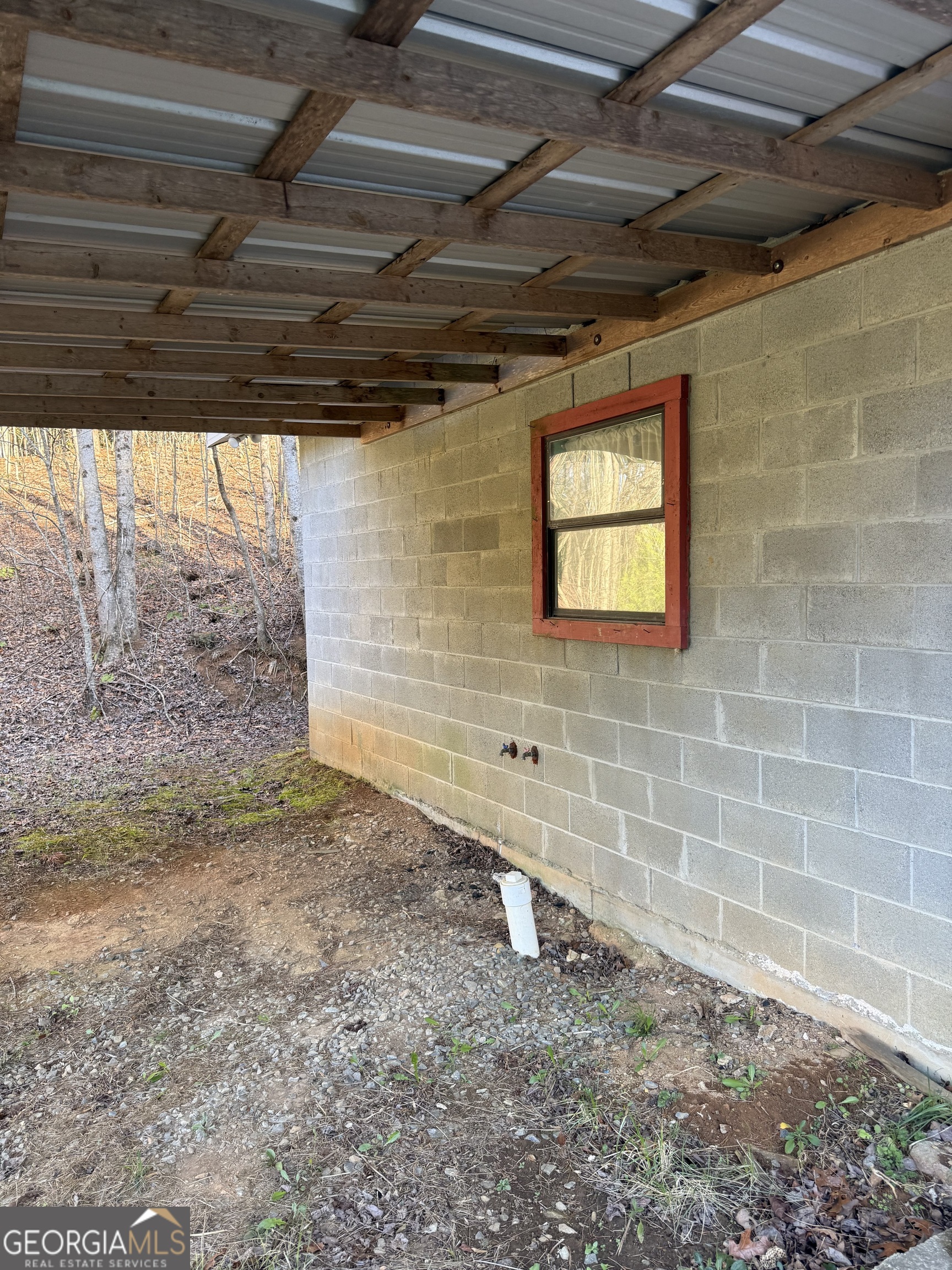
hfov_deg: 56.8
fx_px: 880
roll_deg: -0.3
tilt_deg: -4.2
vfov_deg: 71.6
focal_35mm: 24
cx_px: 476
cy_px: 635
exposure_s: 1/133
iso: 80
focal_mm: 6.76
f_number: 1.78
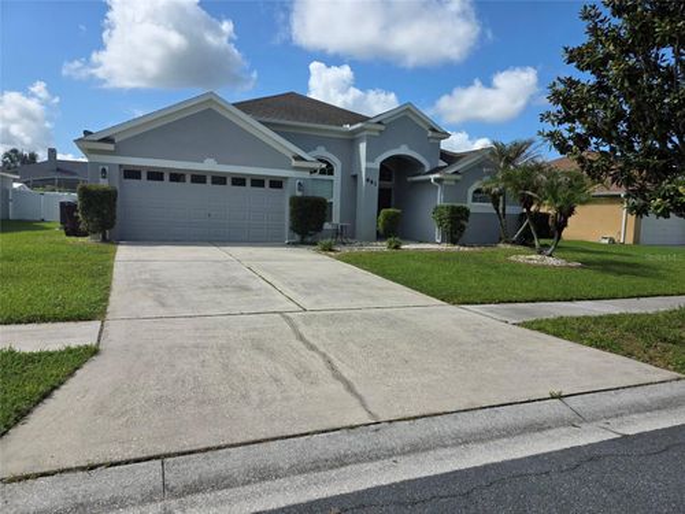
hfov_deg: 73.9
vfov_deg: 58.9
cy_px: 257
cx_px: 342
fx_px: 455
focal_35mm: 23
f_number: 1.7
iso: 80
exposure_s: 1/10000
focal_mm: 6.3
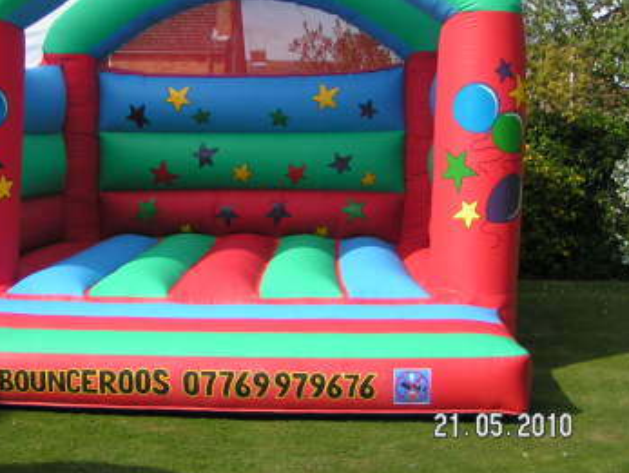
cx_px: 187
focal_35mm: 56
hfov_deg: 33.9
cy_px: 145
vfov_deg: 26.0
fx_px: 1019
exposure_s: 1/1000
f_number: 3.2
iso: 50
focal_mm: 5.8
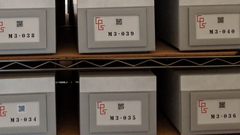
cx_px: 69
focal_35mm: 51
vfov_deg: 22.2
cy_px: -13
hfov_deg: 39.8
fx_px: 325
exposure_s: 1/15
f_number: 1.8
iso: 1032
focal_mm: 4.44
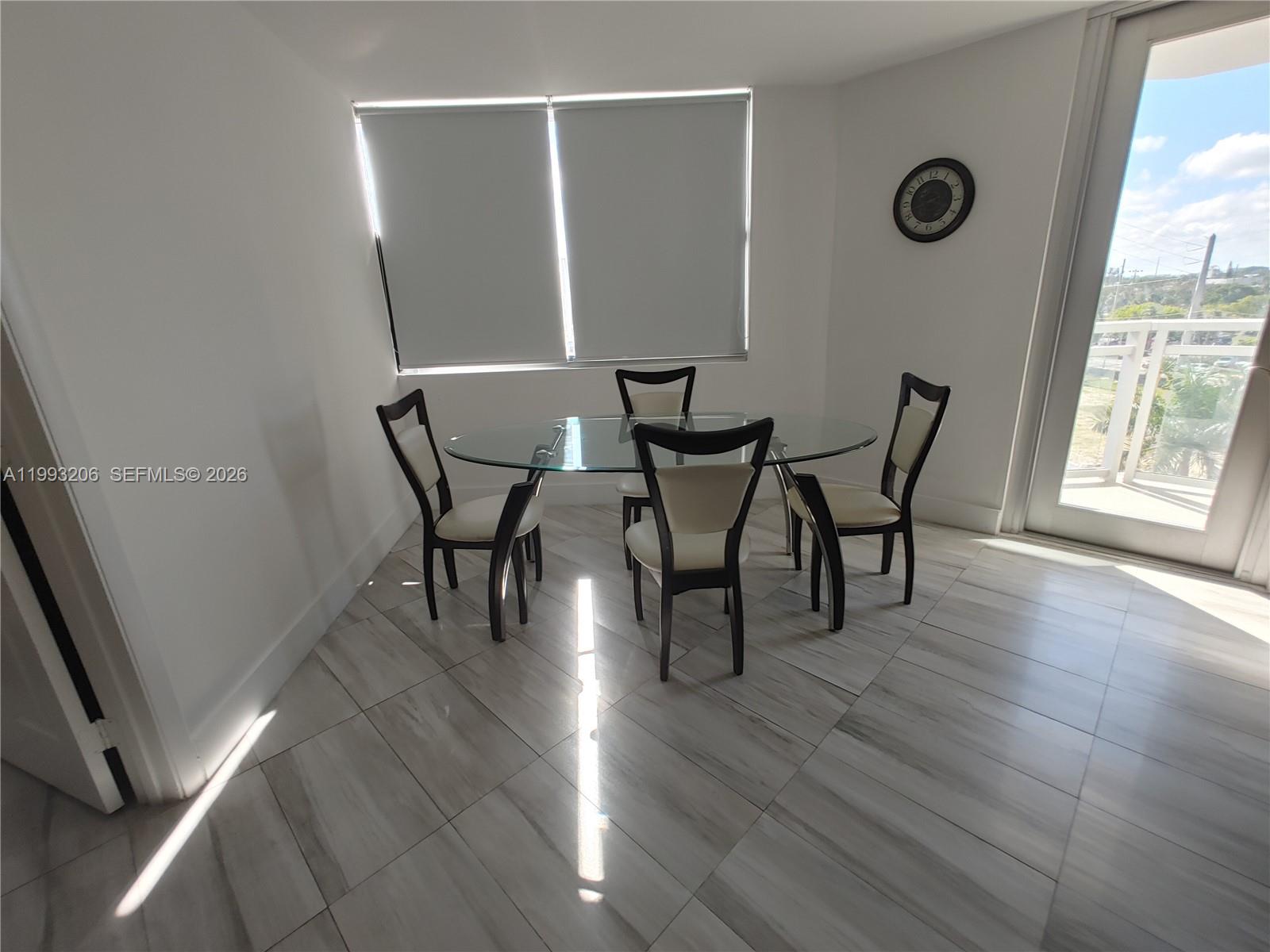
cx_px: 635
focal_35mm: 15
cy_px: 476
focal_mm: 1.78
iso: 50
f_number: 1.9
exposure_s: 1/120
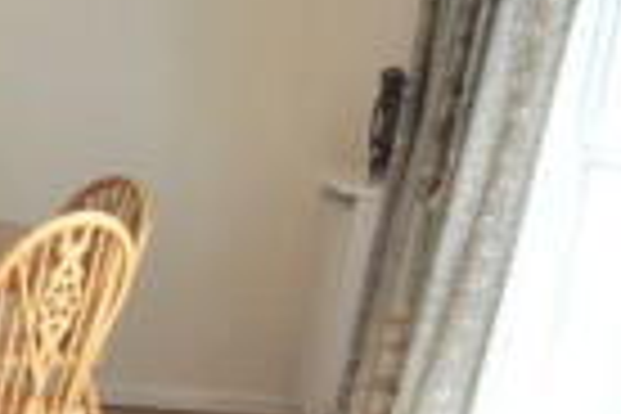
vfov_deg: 18.5
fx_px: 1225
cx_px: -641
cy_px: 443
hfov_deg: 18.2
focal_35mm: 71
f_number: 6.3
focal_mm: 10
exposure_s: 1/15
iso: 200
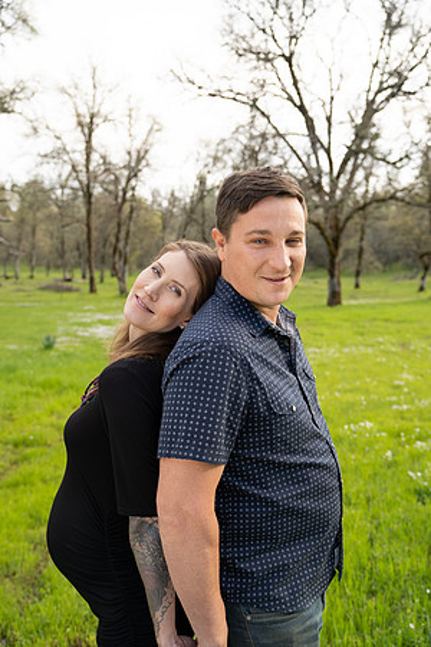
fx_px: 503
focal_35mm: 28
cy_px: 324
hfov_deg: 46.4
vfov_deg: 65.5
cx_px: 216
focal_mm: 28
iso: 200
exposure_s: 1/250
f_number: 3.2
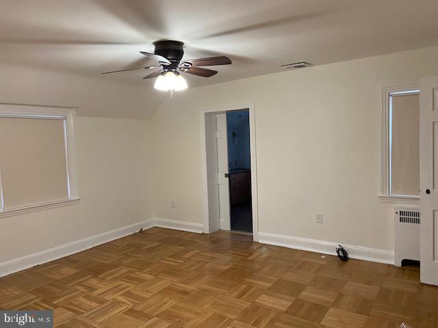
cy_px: 164
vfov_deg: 53.1
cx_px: 219
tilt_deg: -4.2
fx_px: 329
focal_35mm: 26
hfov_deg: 67.3
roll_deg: +1.8
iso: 320
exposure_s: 1/60
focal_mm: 4.25
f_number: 1.8
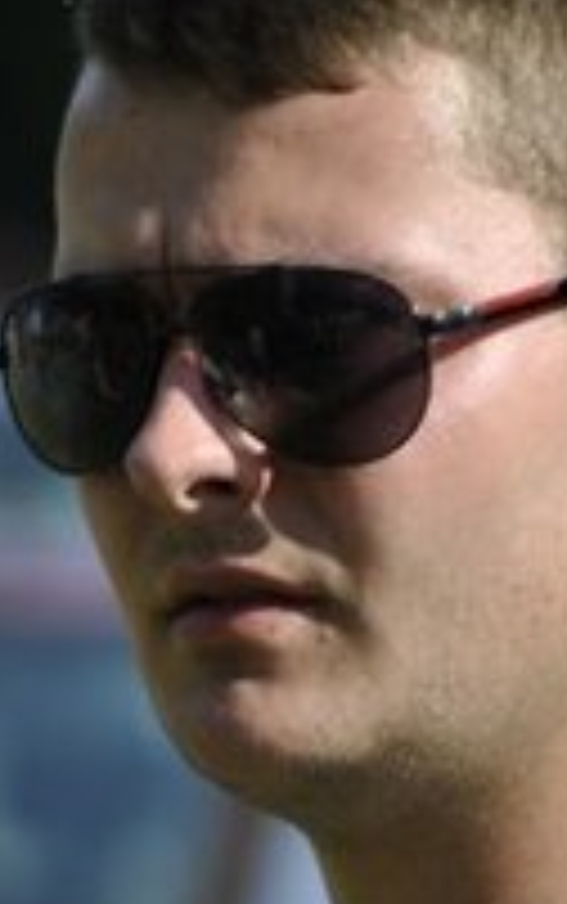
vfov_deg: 2.1
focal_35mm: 989
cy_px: 828
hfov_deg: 1.3
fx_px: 24400
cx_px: 405
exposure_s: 1/640
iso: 200
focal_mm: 200
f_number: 5.6
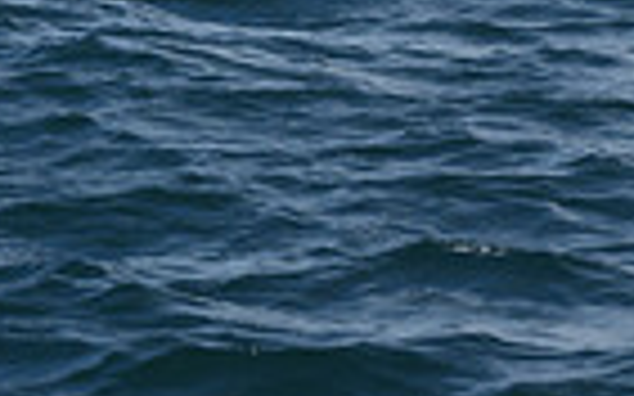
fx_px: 5061
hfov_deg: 7.1
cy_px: -824
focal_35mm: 293
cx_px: -164
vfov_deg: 4.3
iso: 250
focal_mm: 70
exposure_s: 1/800
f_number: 11
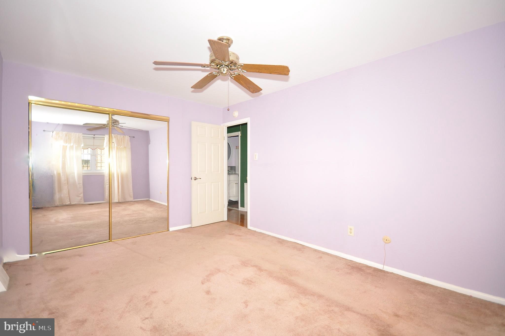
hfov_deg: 95.1
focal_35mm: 16
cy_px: 168
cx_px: 252
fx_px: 231
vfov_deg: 71.9
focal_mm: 11
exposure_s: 1/60
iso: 400
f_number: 5
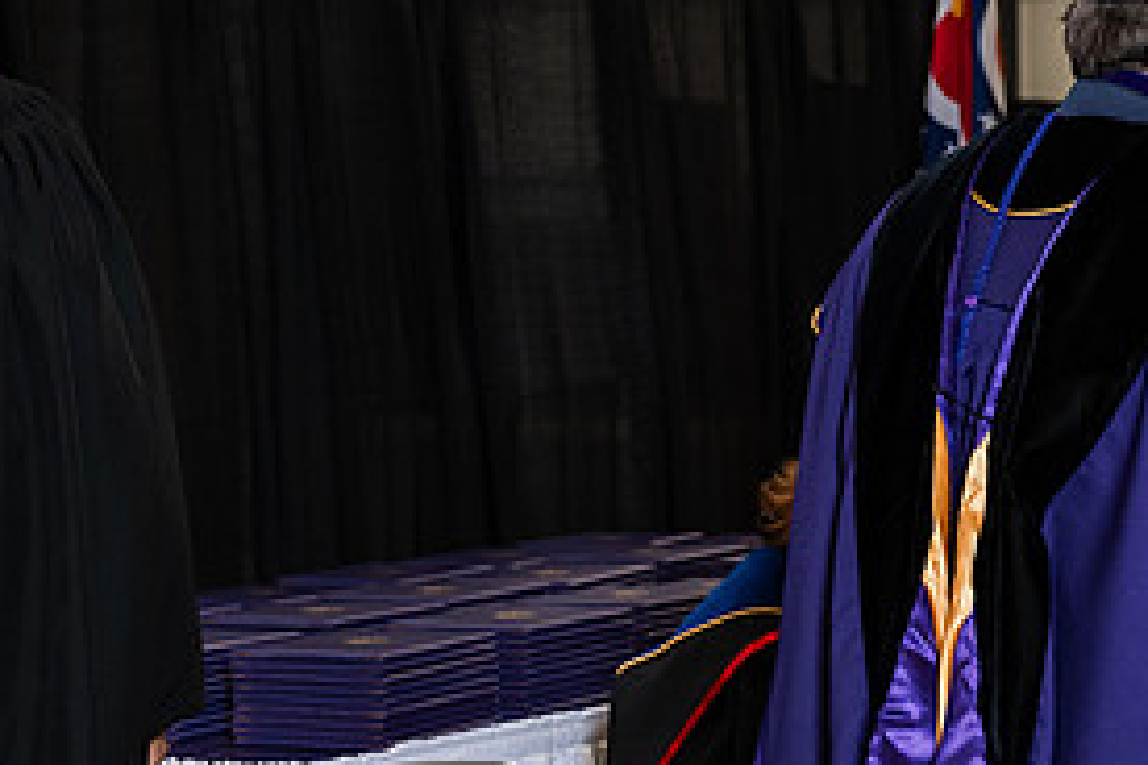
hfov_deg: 16.4
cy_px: 468
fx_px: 3890
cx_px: 1190
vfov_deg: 11.2
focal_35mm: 122
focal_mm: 58
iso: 1250
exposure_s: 1/200
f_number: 4.5
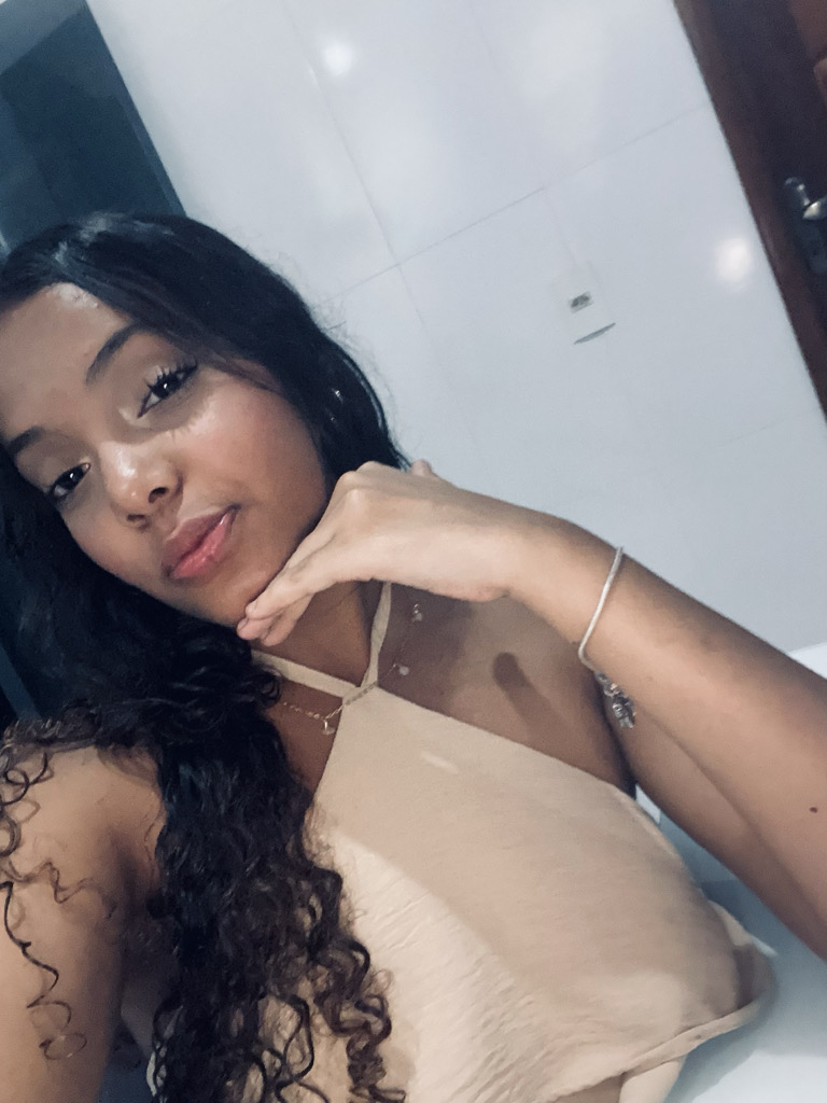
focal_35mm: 30
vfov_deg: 60.0
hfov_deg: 46.8
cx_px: 414
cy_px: 552
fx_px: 956
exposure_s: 1/34
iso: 1000
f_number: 2.2
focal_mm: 2.71
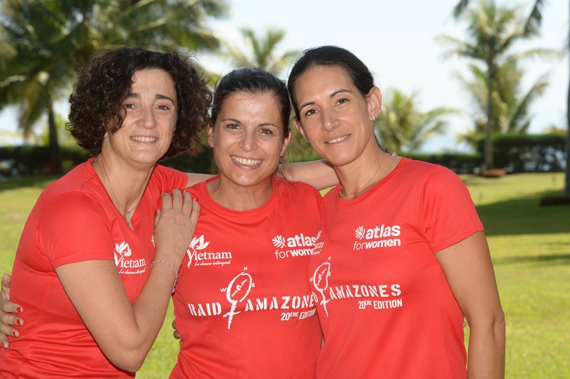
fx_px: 1662
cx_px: 285
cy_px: 190
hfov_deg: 19.5
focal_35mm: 105
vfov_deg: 13.0
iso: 200
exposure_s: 1/200
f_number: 9
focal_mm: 105
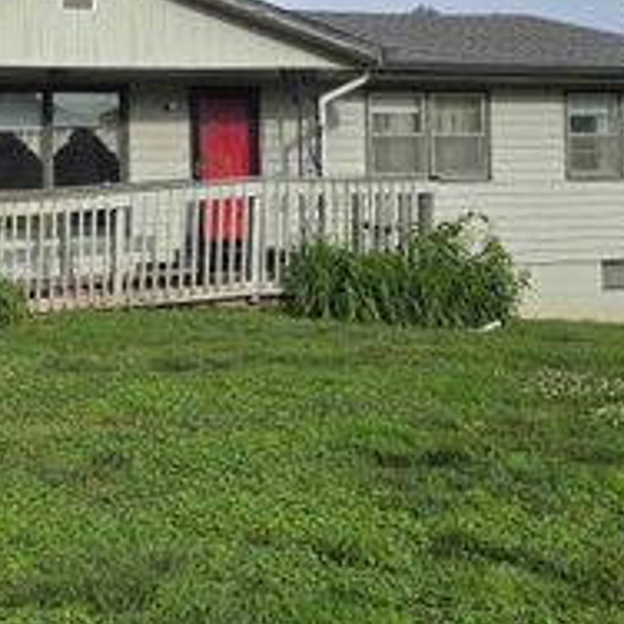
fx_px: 1101
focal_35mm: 54
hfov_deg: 29.7
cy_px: 174
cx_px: 17
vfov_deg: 31.2
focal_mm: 6.3
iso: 12
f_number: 1.7
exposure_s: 1/726
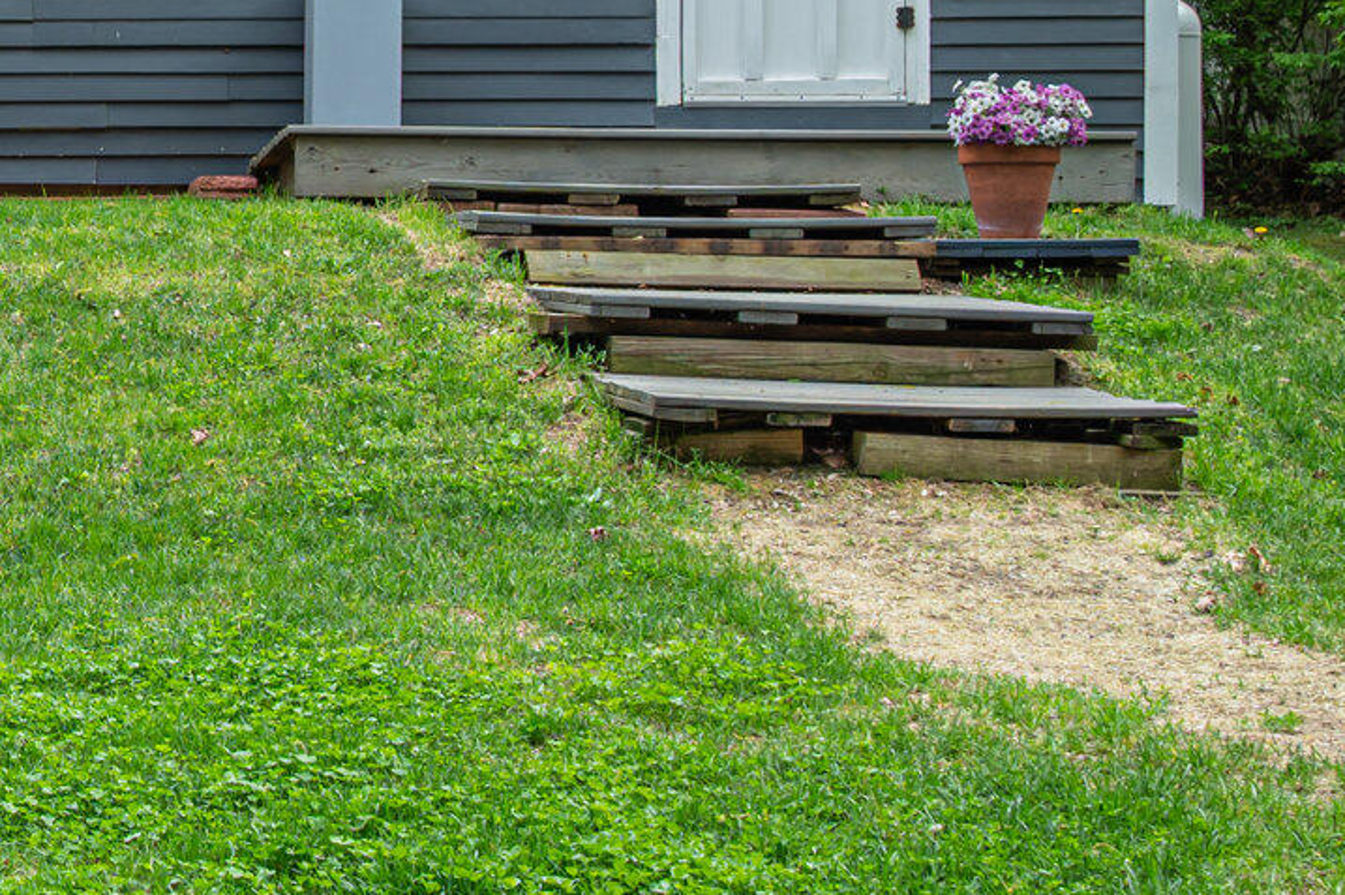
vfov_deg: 12.7
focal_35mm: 107
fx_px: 3995
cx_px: -68
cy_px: 238
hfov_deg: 18.5
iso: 100
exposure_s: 1/200
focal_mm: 29.5
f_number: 5.6
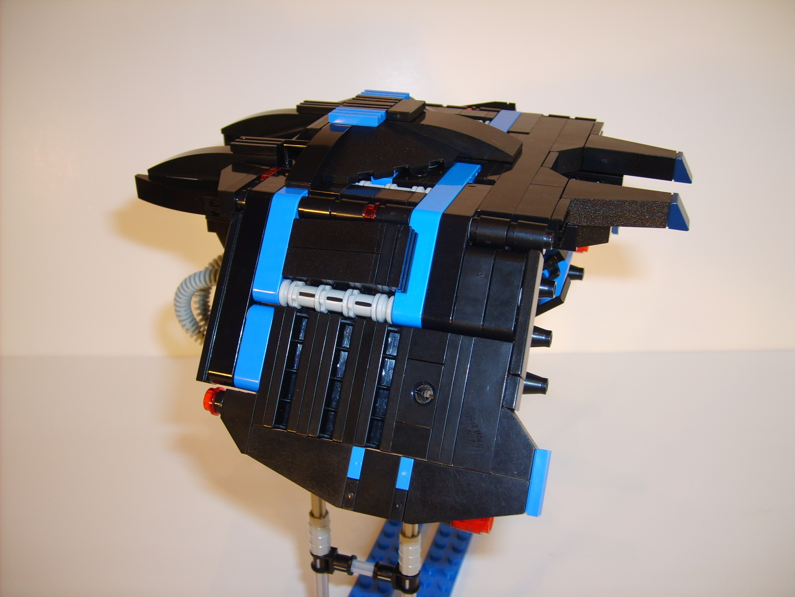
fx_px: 804
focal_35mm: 35
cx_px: 398
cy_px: 298
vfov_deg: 40.7
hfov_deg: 52.6
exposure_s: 1/30
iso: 50
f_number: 2.8
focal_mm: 5.8
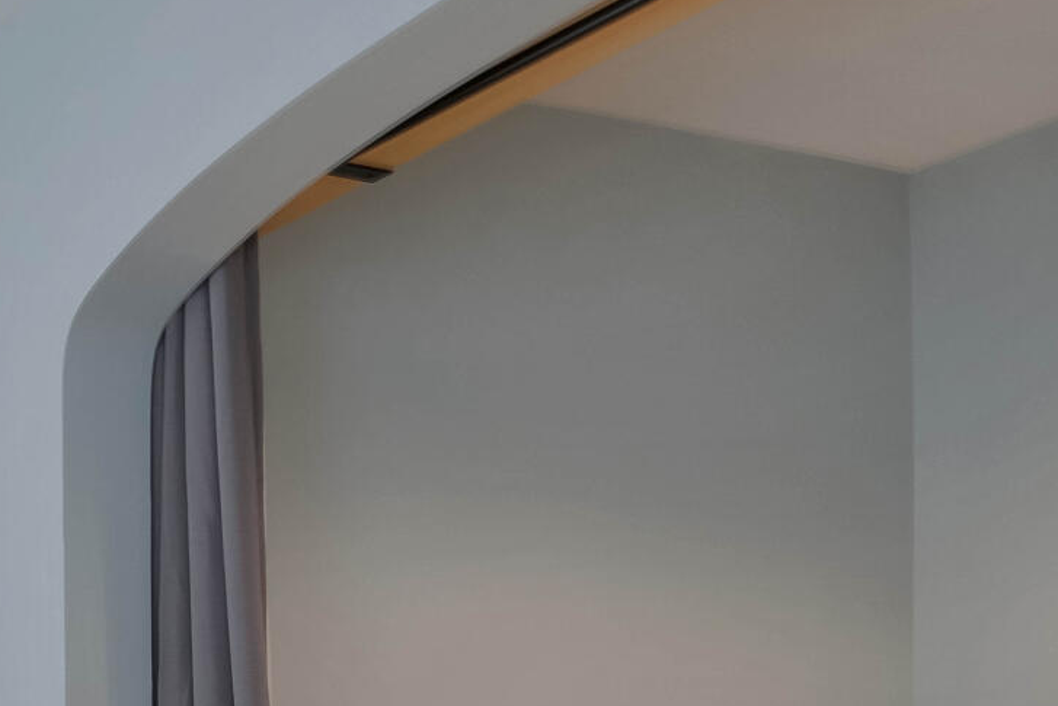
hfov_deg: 23.5
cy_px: 1039
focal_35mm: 66
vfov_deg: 18.4
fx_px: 1940
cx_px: -586
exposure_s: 1/250
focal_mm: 16
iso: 800
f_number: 8
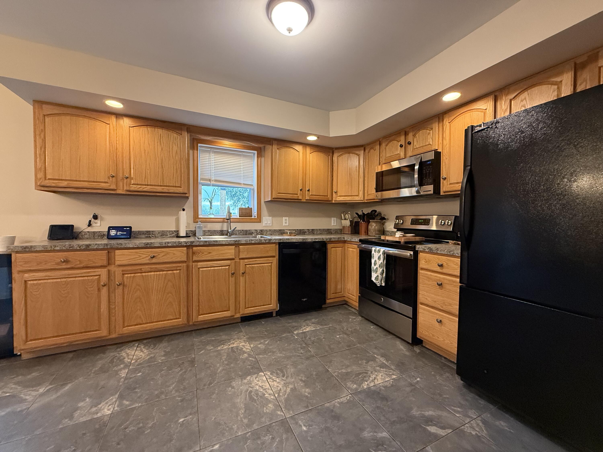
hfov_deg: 102.1
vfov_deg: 85.7
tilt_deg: -1.4
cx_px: 302
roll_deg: -0.7
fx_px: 244
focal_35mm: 14
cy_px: 226
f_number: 2.2
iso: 500
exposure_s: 1/60
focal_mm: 2.22
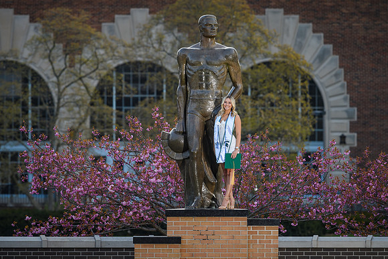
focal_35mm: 485
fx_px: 5228
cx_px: 194
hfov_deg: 4.3
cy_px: 126
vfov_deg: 2.8
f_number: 5
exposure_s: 1/200
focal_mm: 300
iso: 125
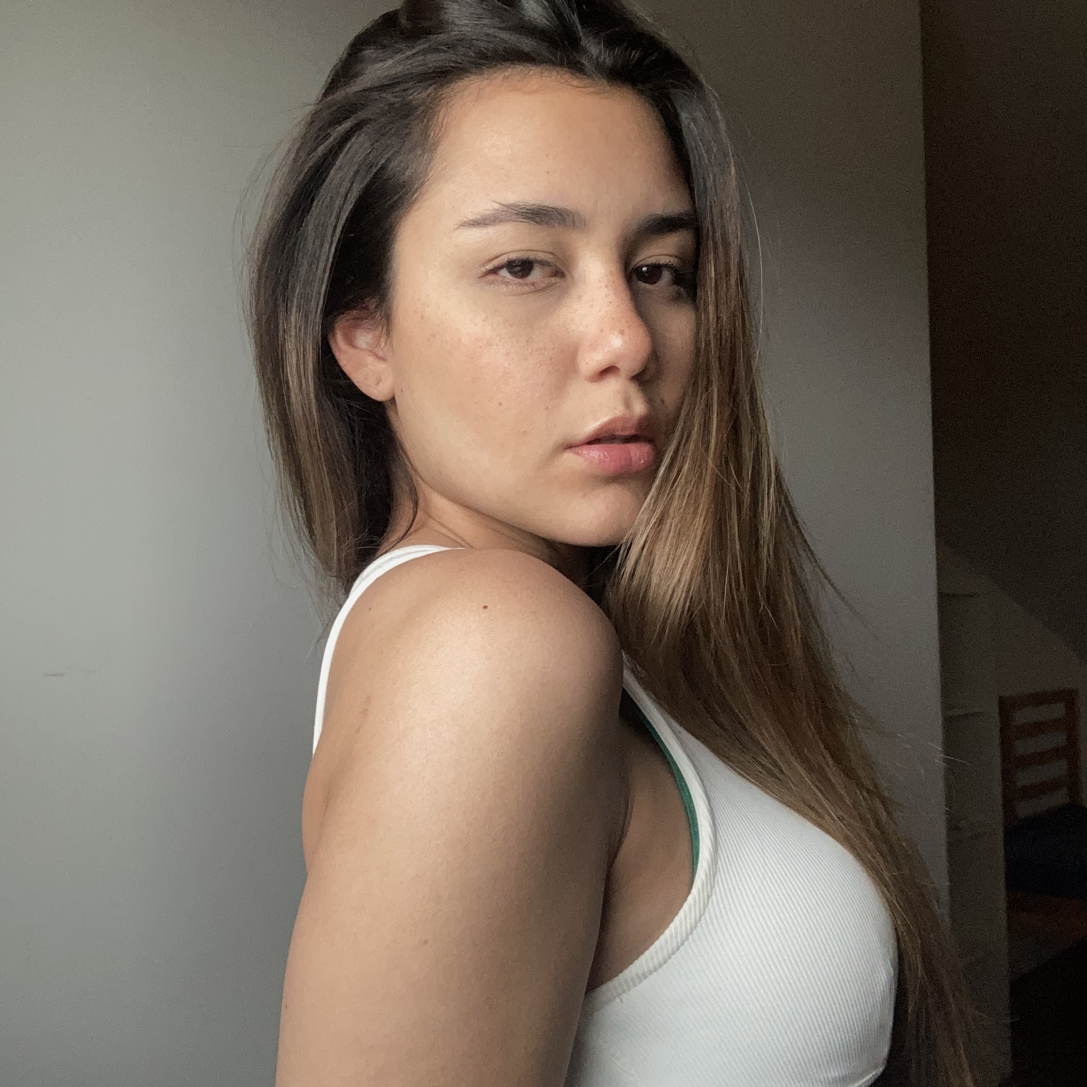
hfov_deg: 43.9
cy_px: 510
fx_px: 1350
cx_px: 544
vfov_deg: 43.8
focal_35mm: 38
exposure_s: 1/50
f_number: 2.2
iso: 100
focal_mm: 2.87
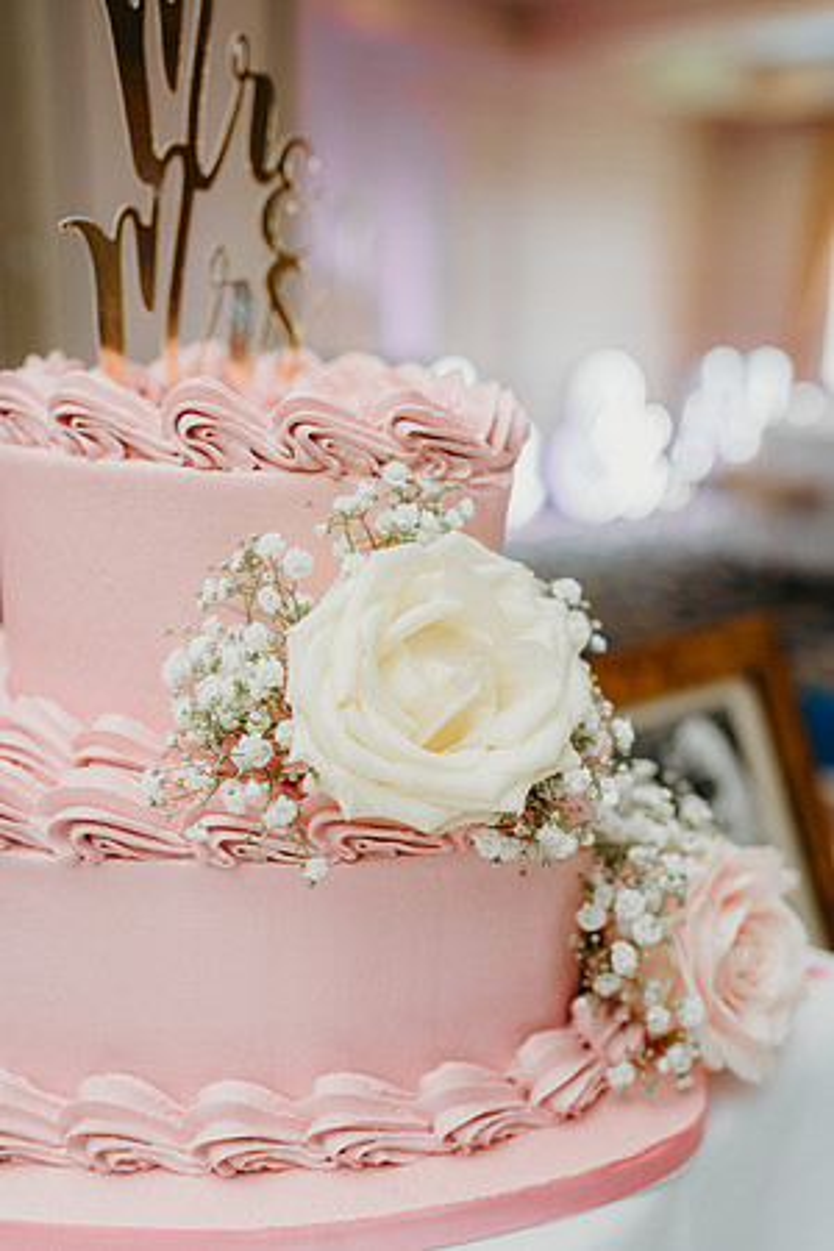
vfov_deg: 54.4
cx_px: 417
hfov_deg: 37.9
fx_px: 1216
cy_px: 626
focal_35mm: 35
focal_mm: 35
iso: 800
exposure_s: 1/160
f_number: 2.8
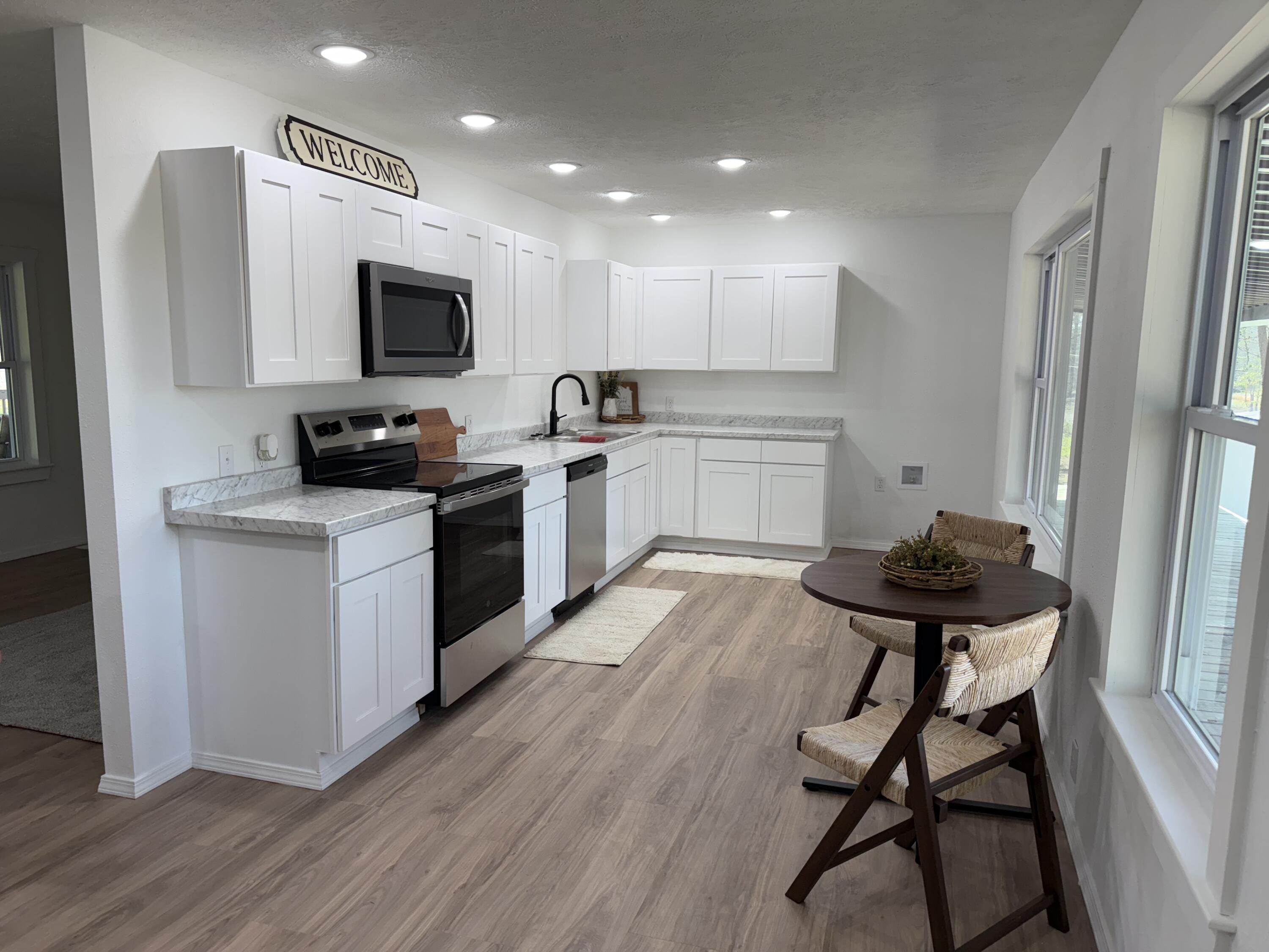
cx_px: 634
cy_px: 476
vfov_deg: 56.8
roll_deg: -0.7
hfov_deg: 71.6
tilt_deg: -6.7
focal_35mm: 24
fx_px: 880
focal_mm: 6.76
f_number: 1.78
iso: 80
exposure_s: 1/155
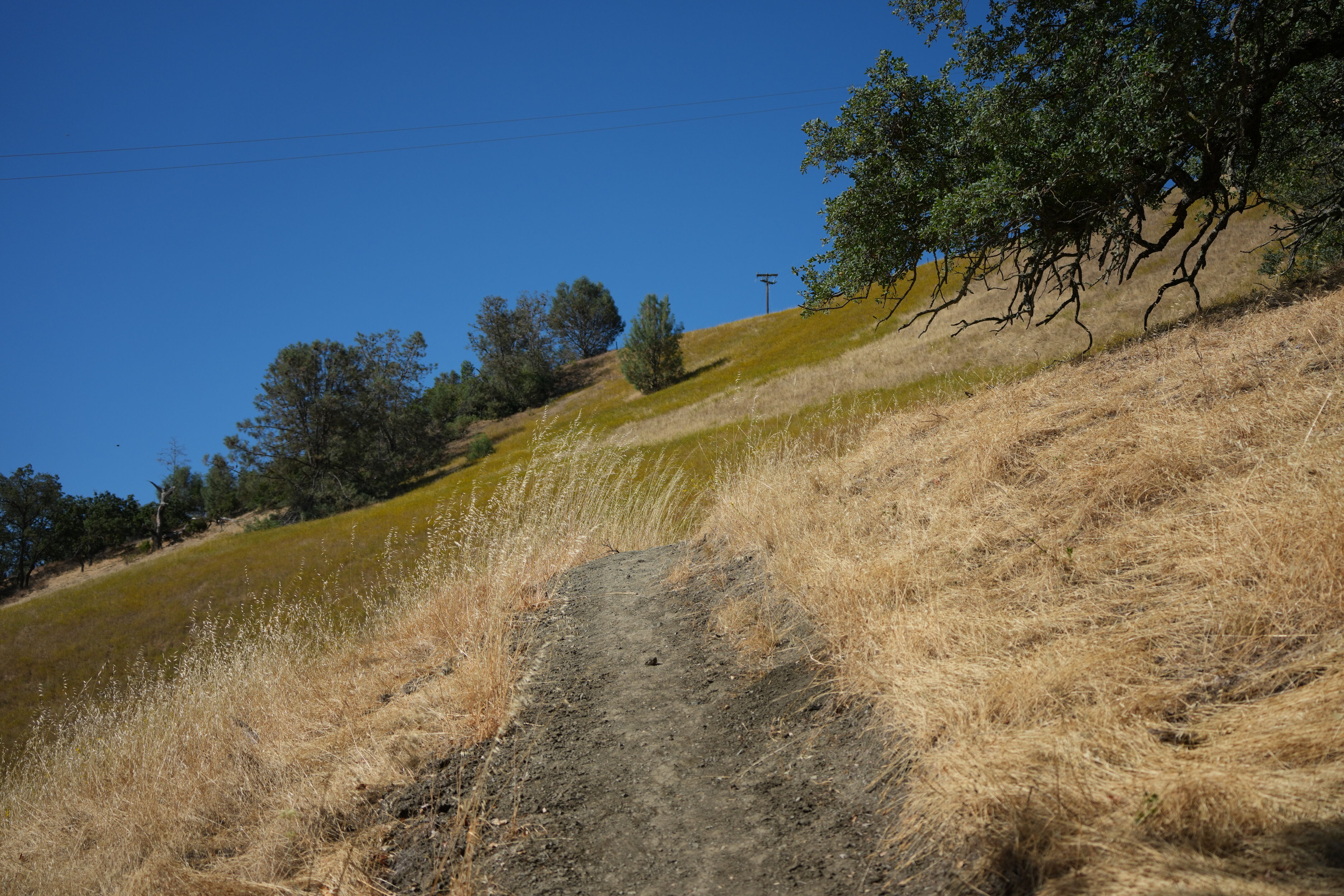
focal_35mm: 50
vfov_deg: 27.0
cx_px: 672
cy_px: 448
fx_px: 1867
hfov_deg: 39.6
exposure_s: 1/2500
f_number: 4.5
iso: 250
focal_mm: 50
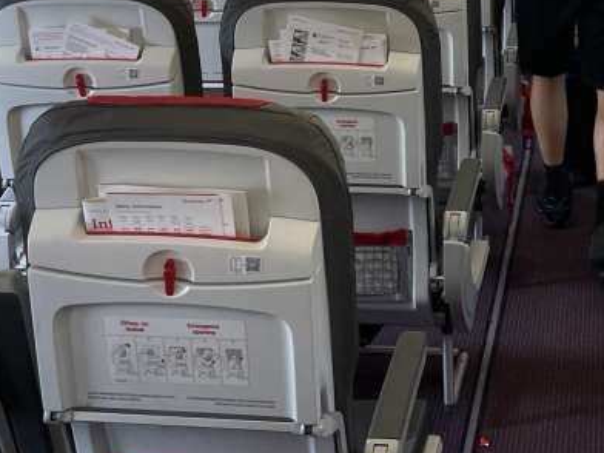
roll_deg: +1.0
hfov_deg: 27.6
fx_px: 1187
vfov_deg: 20.0
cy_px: -123
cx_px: 532
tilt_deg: -4.7
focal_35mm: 68
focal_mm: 4.2
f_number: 1.6
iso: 100
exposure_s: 1/100
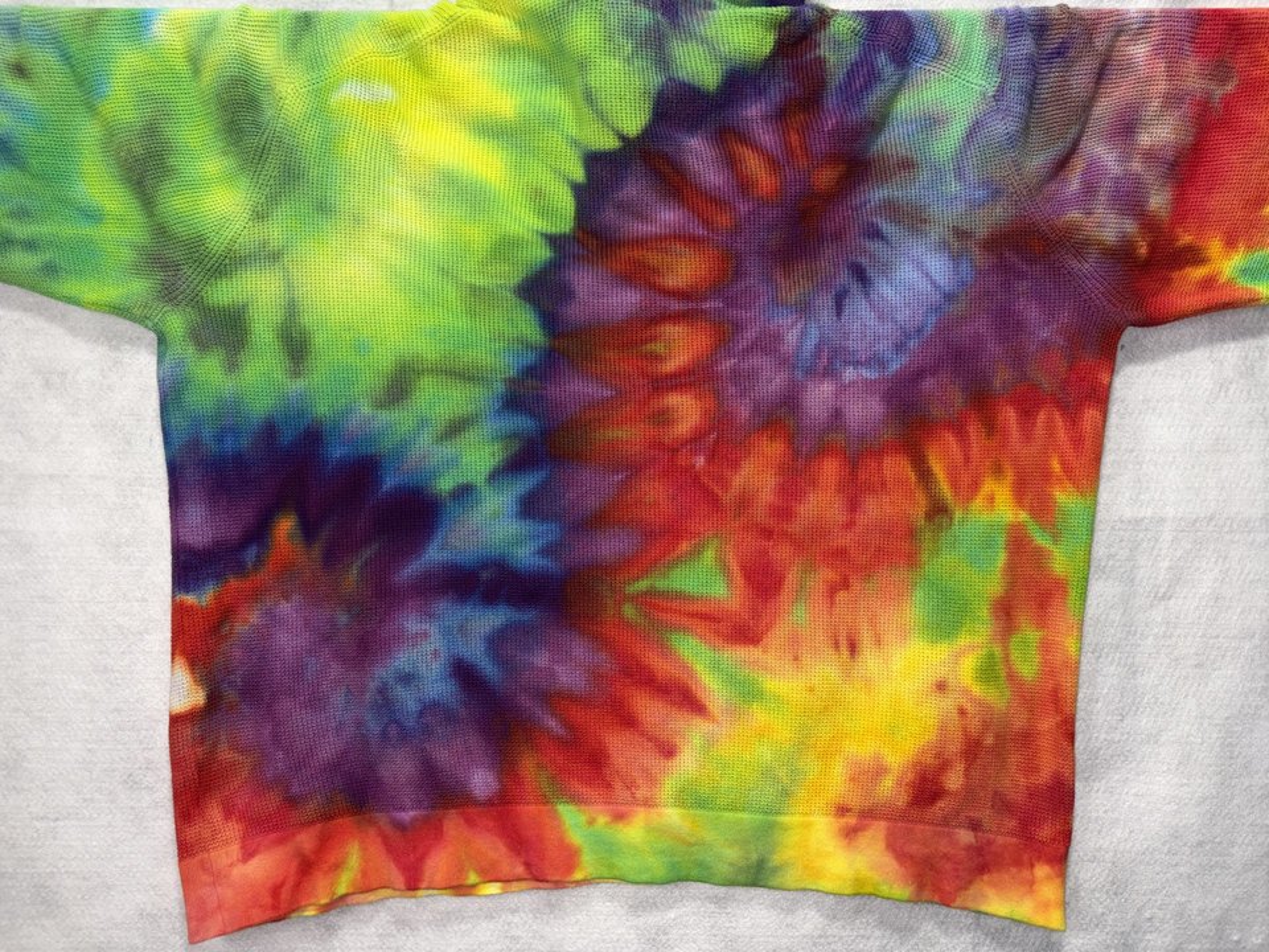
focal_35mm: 26
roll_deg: -0.8
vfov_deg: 53.1
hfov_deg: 67.3
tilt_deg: -0.7
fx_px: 953
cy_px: 476
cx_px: 634
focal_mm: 5.96
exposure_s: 1/23
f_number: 1.6
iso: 40
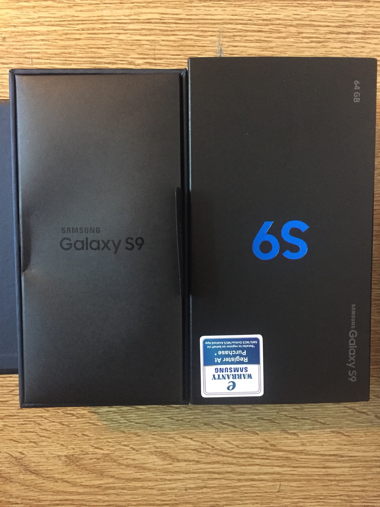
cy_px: 254
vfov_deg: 61.7
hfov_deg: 48.2
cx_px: 190
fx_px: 424
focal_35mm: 29
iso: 400
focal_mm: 4.15
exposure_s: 1/17
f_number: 2.2
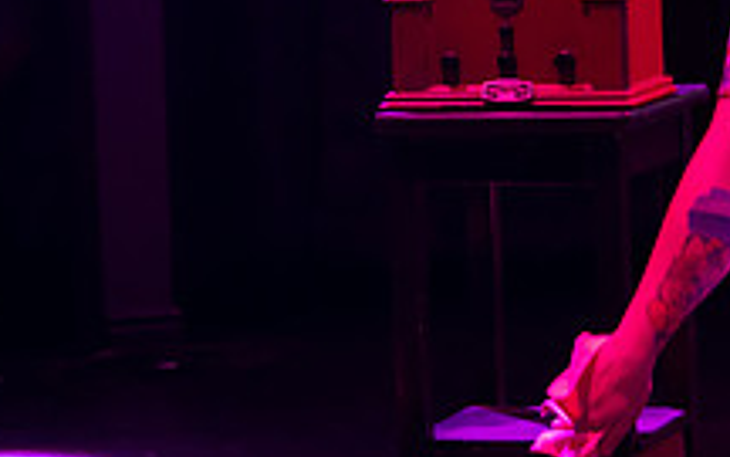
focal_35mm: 292
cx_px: 530
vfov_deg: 4.5
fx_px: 5809
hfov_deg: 7.2
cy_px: 52
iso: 4000
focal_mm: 92
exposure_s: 1/125
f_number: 4
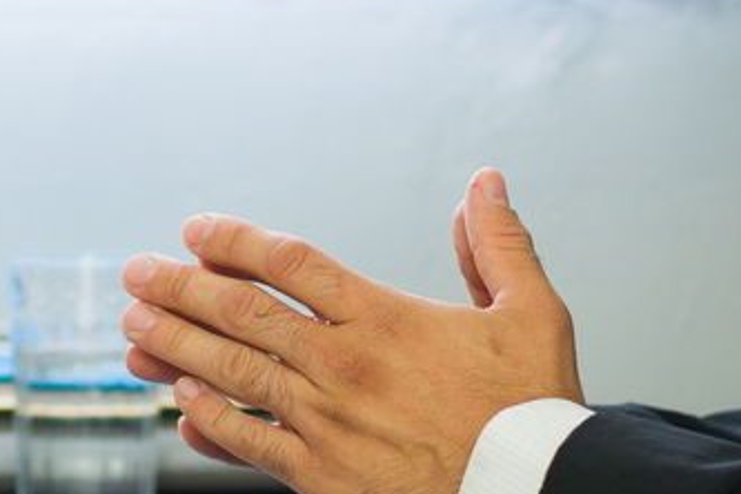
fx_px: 4590
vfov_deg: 6.2
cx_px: -130
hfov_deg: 9.1
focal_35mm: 223
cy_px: 125
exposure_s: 1/125
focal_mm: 35
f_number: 1.8
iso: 500
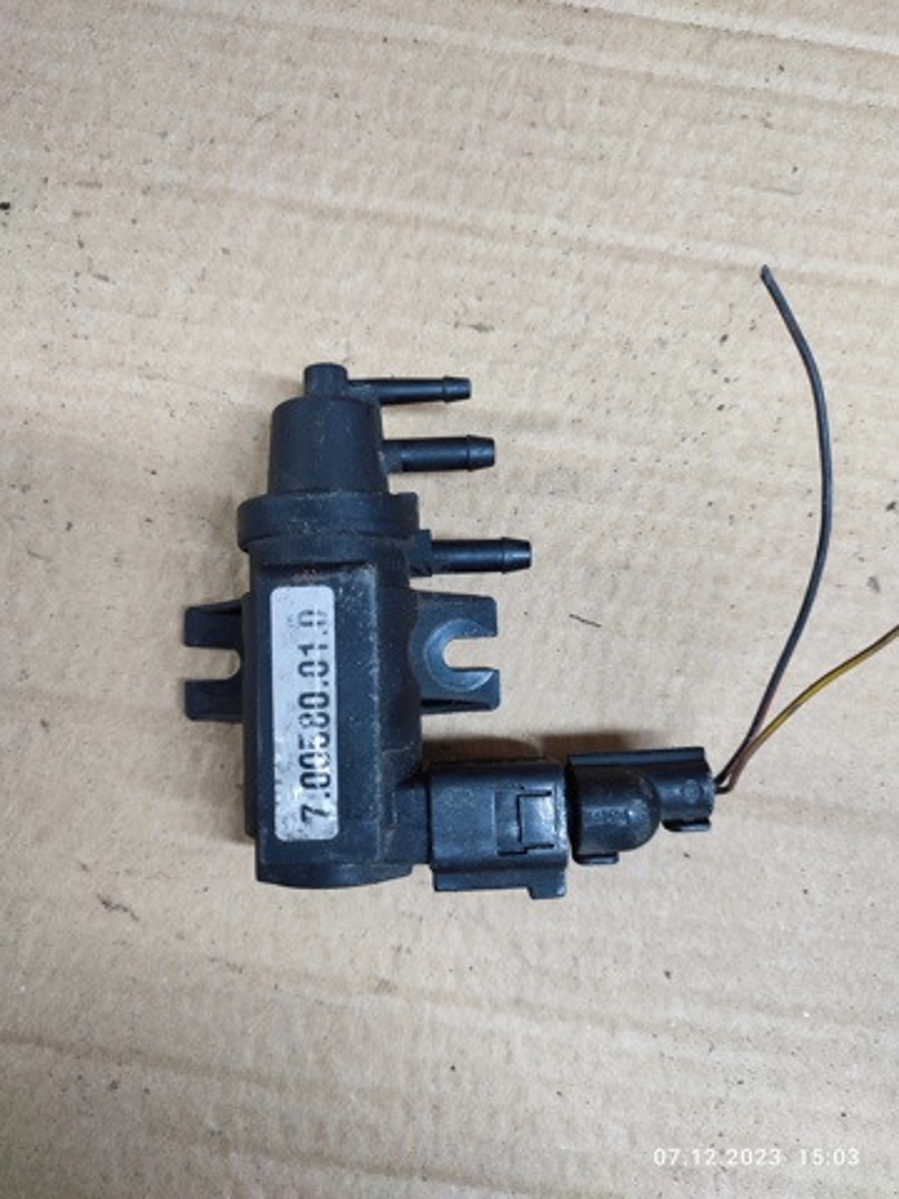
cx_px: 450
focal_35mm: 25
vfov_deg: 69.4
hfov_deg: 54.9
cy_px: 600
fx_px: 866
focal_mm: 6.04
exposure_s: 1/33
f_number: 1.9
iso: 367
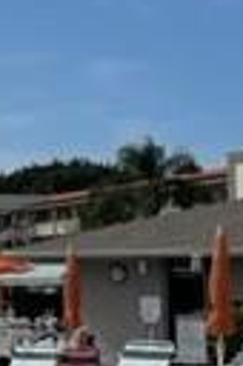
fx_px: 1370
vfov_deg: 15.2
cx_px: -354
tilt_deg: +4.3
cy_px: 189
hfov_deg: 9.1
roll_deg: -1.0
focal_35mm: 135
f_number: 1.6
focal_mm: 4.2
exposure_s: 1/7813
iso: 32
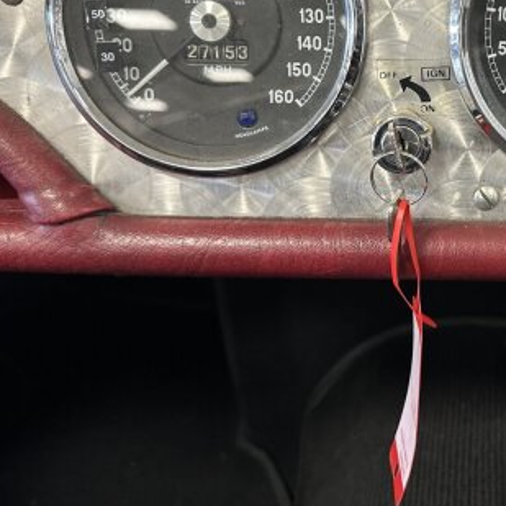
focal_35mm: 44
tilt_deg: -25.0
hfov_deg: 35.9
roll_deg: -0.8
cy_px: 124
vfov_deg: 37.4
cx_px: 459
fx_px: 728
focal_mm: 6.86
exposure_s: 1/50
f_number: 1.78
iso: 250
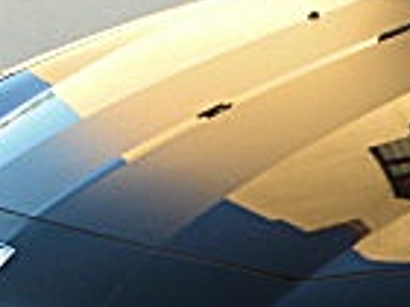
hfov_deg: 11.0
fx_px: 1954
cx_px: 782
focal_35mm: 165
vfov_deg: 9.0
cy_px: 216
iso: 50
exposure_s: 1/80
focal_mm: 6.3
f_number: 2.8
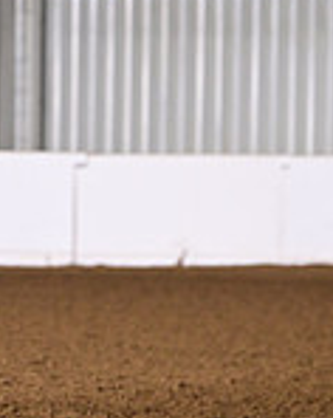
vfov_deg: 2.6
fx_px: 9086
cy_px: 148
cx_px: -381
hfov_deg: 2.1
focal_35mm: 736
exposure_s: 1/200
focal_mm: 200
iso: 2000
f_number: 4.5
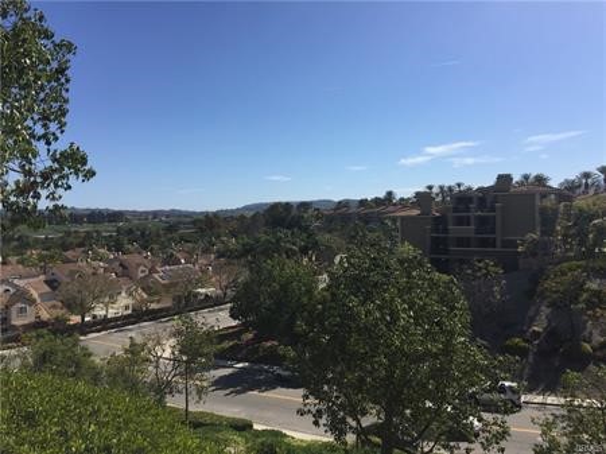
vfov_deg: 48.2
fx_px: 507
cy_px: 227
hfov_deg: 61.7
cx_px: 303
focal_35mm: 29
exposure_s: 1/2475
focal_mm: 4.15
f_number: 2.2
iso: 32
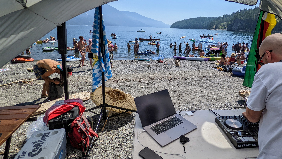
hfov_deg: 83.0
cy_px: 63
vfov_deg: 53.2
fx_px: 157
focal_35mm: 21
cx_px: 166
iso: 36
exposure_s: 1/2132
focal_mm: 2.22
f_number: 2.2
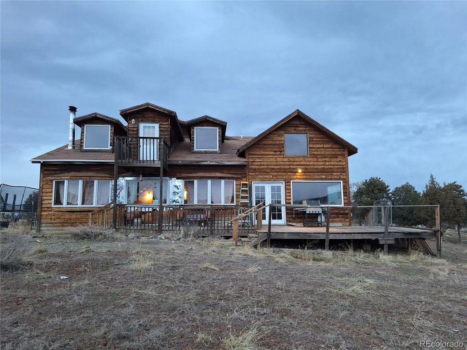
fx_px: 310
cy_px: 175
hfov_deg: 73.9
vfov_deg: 58.9
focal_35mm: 23
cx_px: 234
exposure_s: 1/40
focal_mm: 5.54
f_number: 1.8
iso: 200
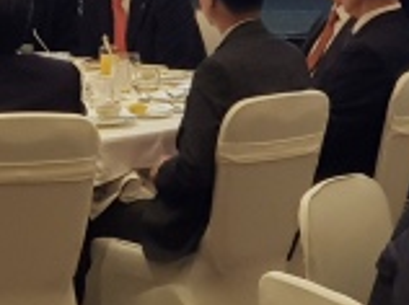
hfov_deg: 9.1
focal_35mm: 214
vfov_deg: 6.8
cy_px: -167
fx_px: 2525
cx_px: -98
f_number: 2.4
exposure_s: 1/20
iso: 200
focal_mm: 6
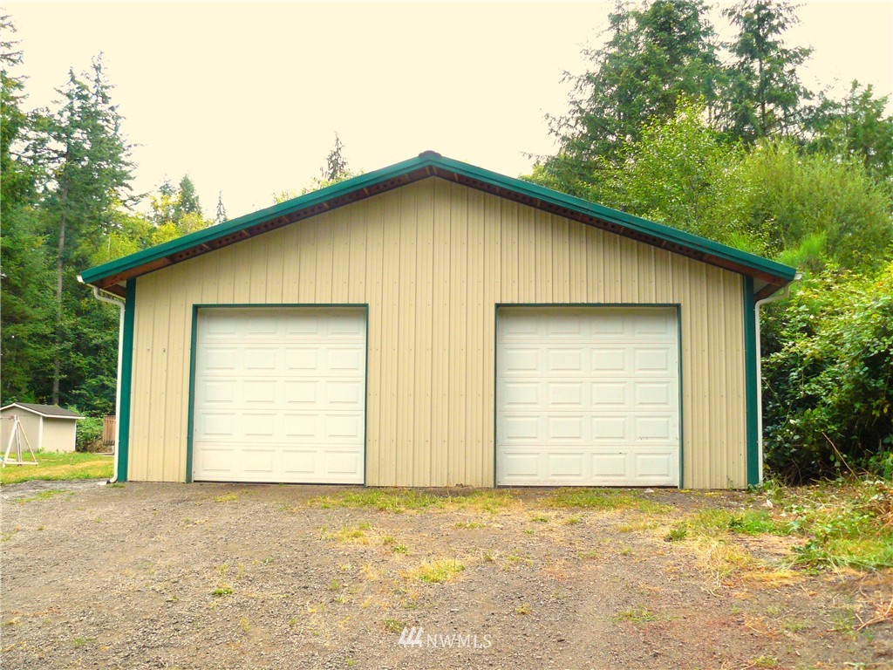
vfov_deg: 39.7
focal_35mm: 36
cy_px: 335
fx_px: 929
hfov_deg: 51.4
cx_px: 446
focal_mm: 6
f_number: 2.8
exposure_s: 1/250
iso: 200
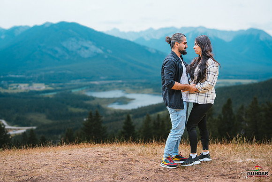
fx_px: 264
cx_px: 136
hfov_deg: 54.4
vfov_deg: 37.9
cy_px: 91
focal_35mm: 35
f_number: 2.8
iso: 200
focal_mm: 35
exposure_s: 1/2500
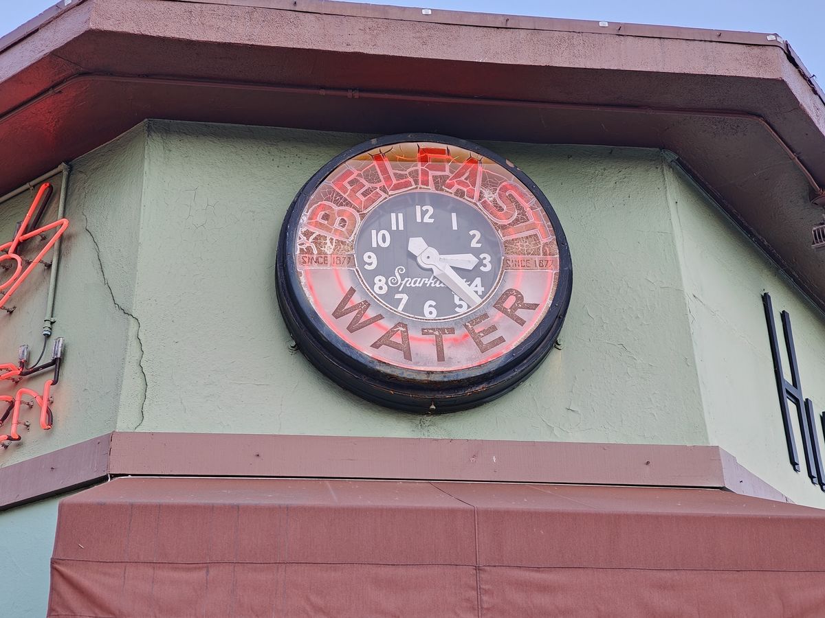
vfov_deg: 30.9
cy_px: 309
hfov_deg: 40.4
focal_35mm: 47
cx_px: 412
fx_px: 1120
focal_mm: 7.1
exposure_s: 1/196
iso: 100
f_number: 2
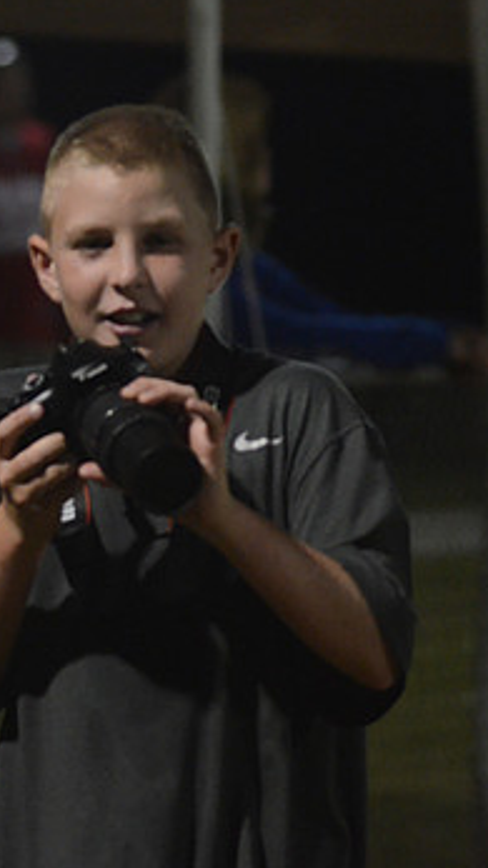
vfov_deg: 4.1
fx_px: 12063
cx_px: 70
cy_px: 428
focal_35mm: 524
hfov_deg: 2.3
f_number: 5.6
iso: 3200
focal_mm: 200
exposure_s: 1/100
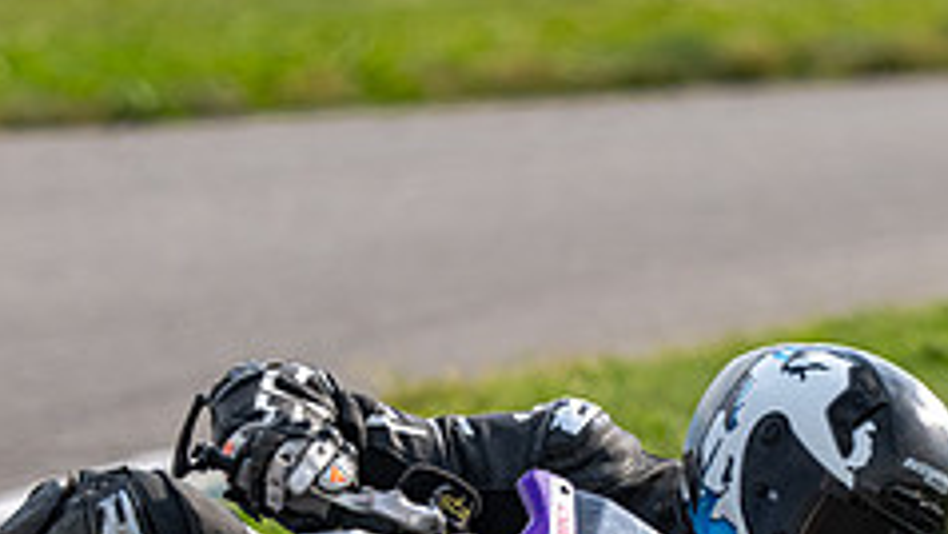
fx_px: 38569
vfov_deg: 0.8
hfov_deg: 1.4
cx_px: 414
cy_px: 600
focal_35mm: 1534
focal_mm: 600
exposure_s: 1/1250
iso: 640
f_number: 10
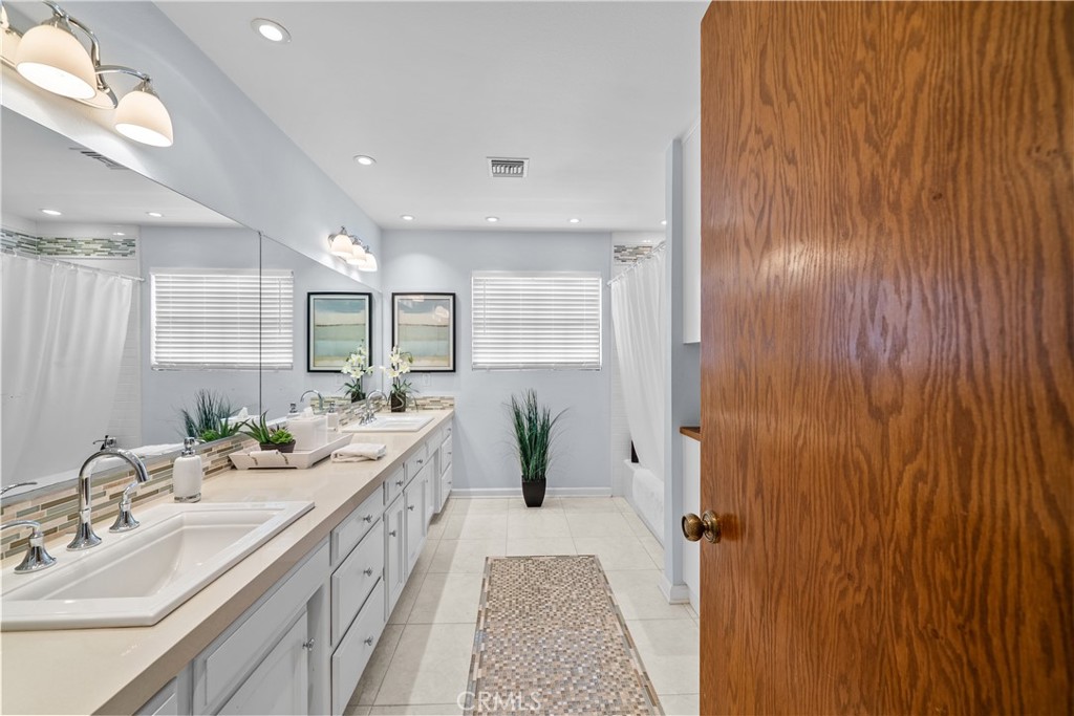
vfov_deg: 85.4
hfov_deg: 108.3
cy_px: 358
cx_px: 537
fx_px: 388
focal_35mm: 13
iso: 100
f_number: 8
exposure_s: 1
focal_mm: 13
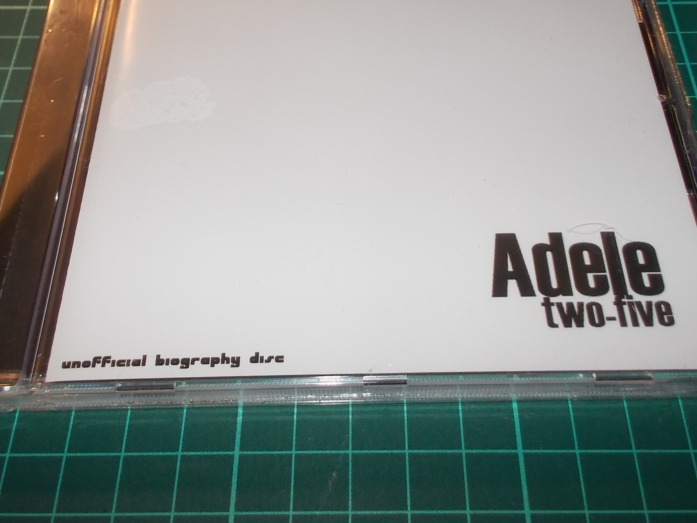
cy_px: 182
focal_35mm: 38
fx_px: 765
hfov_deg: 49.0
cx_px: 359
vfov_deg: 37.4
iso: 200
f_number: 3.3
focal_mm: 4.1
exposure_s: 1/30
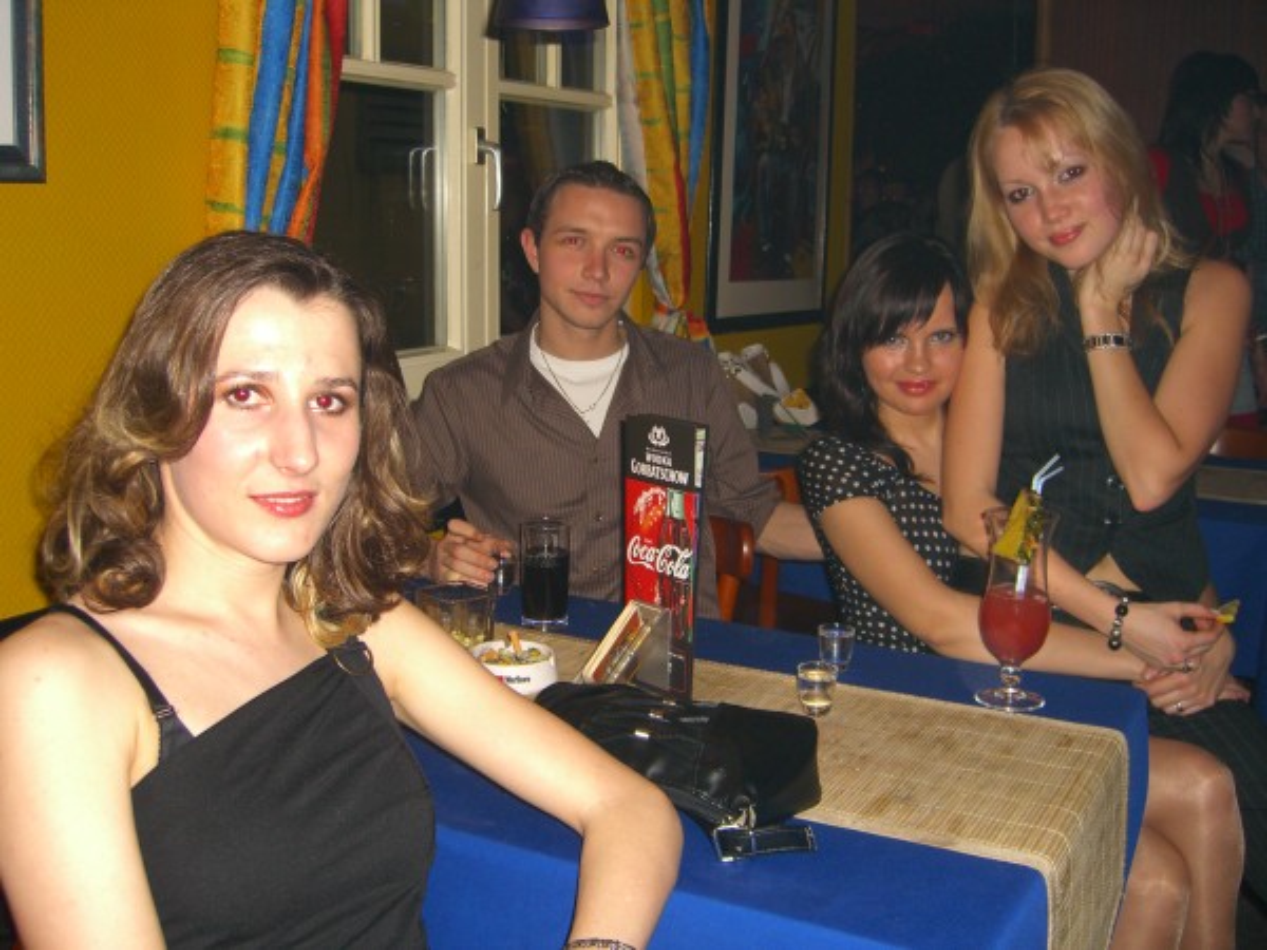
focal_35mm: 38
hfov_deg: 49.0
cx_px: 634
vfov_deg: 37.7
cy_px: 475
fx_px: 1391
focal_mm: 7.9
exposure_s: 1/60
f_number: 2.8
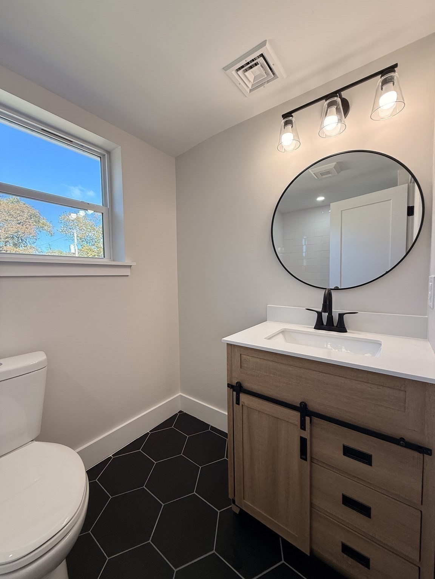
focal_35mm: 14
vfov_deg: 102.1
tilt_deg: -2.8
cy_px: 290
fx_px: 235
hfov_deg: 85.7
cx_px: 218
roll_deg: +0.4
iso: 80
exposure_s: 1/120
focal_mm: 2.22
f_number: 2.2
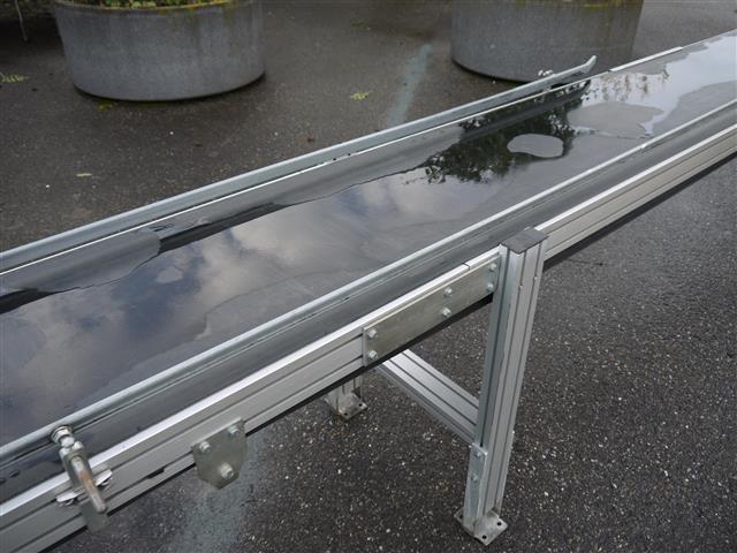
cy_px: 276
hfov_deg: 60.0
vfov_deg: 46.8
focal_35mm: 30
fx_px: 639
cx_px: 368
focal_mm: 15
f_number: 4
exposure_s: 1/160
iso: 100
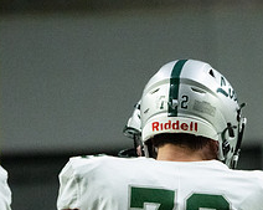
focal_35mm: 928
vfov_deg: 1.7
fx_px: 7213
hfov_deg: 2.1
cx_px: 393
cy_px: 278
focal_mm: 300
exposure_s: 1/1250
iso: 12800
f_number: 5.6
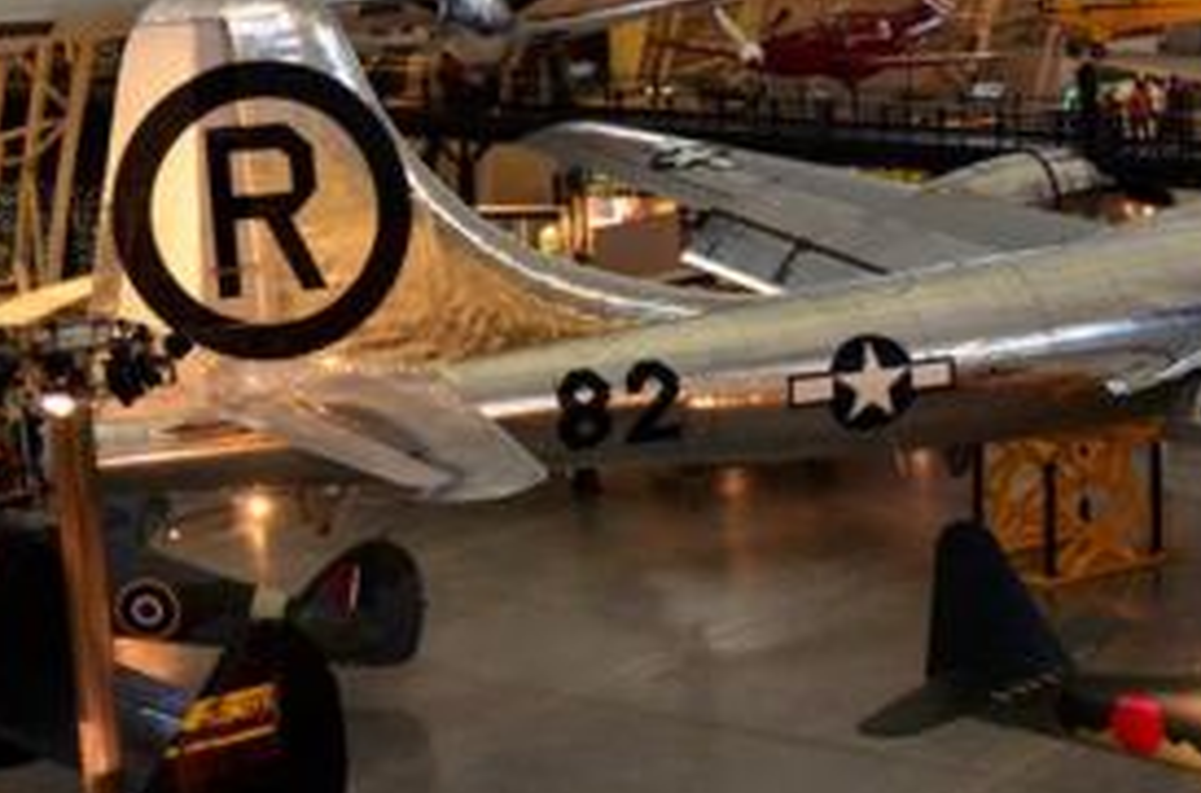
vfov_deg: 16.2
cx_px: 1201
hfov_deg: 23.3
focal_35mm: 84
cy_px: 423
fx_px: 2794
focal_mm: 24
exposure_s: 1/80
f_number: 4.5
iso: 1600
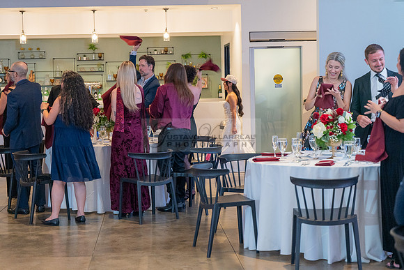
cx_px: 202
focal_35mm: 70
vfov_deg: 19.5
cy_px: 135
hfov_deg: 28.8
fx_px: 786
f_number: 2.8
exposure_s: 1/125
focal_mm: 70
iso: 1600
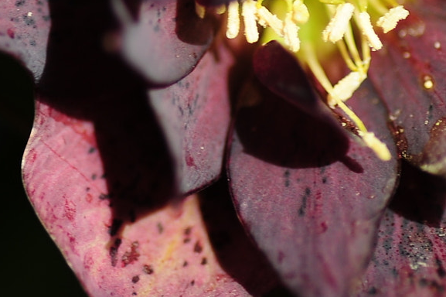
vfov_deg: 3.9
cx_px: 207
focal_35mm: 355
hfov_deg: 5.8
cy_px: -95
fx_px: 4395
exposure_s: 1/100
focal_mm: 100
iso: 200
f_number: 4
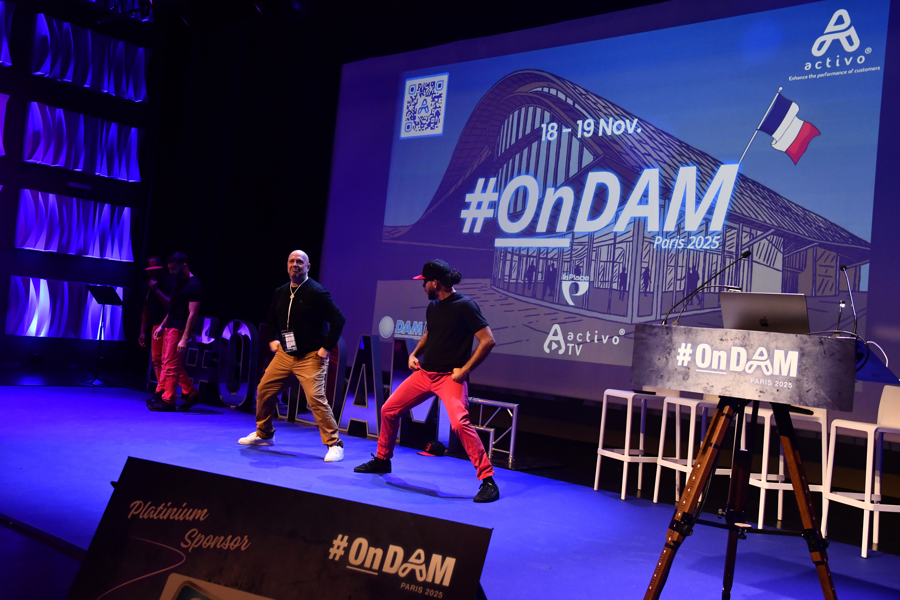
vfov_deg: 35.5
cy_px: 300
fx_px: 937
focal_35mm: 38
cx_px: 450
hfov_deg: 51.3
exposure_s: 1/125
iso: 1600
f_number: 5.6
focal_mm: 25
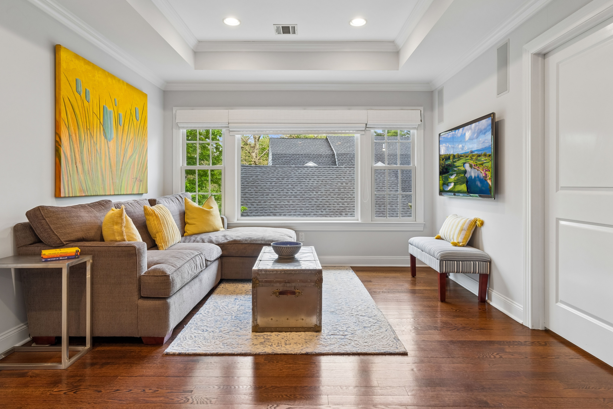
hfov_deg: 84.0
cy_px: 184
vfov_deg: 61.8
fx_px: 341
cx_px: 305
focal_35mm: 20
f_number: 8
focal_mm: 11.4
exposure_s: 1/13
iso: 200
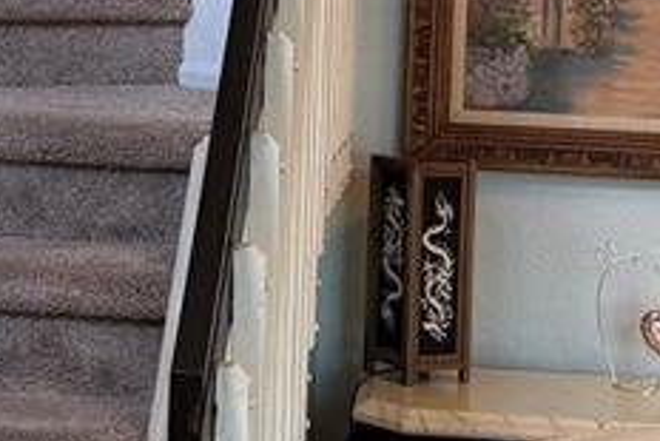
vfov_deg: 10.5
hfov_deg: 15.8
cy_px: -68
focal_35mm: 129
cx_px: 168
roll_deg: -1.6
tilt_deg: +0.0
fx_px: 2366
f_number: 1.78
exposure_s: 1/60
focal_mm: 6.76
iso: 125
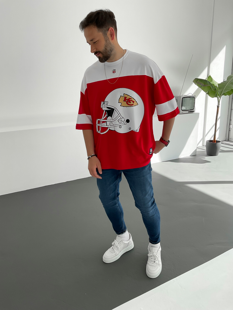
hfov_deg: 48.2
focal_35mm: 29
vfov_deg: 61.7
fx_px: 260
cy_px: 155
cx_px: 116
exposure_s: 1/320
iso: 16
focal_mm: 3
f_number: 1.8
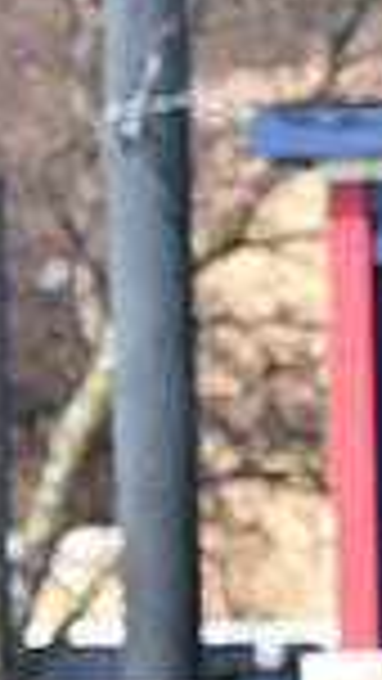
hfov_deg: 1.7
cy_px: 453
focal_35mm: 724
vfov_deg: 3.0
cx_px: 1177
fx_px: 13030
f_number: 2.8
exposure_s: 1/3200
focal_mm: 120
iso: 400
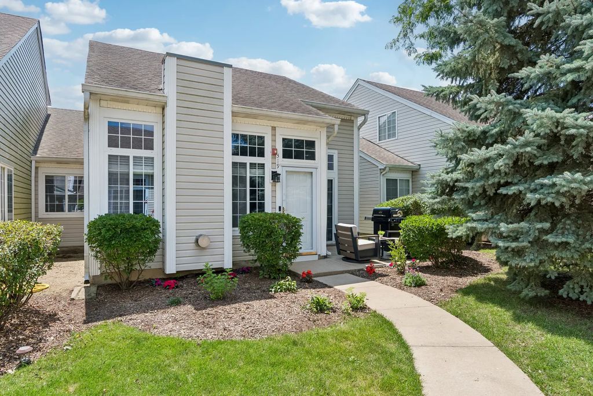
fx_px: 346
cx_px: 296
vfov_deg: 59.5
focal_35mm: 21
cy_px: 198
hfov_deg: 81.2
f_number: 8
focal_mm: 14
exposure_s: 1/640
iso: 250
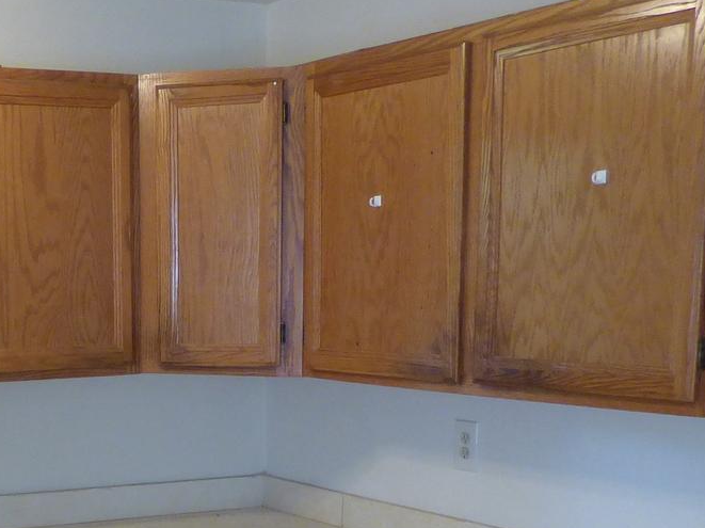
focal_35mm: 62
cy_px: 540
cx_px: 73
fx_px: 1262
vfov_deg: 22.6
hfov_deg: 29.9
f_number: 2.8
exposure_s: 1/60
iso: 250
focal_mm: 3.58
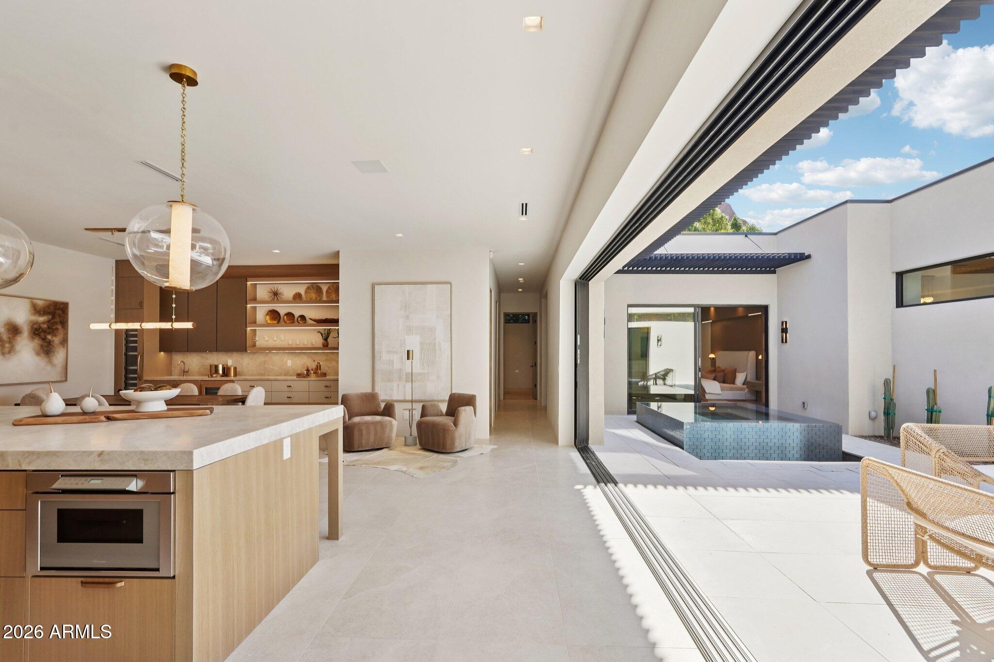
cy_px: 331
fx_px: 442
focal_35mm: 16
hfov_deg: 96.7
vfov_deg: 73.7
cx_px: 497
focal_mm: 16
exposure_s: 1/320
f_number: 8
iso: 400
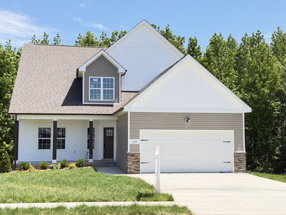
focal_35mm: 48
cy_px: 108
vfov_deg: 30.3
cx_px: 143
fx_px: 397
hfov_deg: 39.7
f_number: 1.78
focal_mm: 6.76
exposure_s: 1/1543
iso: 100
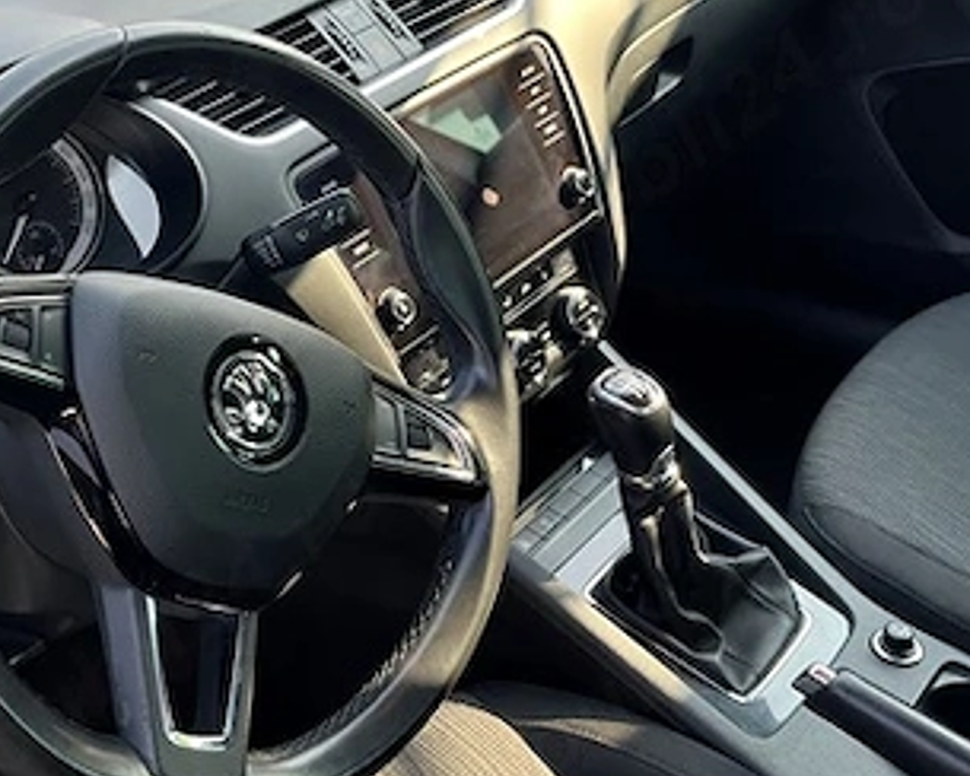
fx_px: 1435
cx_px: 200
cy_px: 114
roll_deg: +8.3
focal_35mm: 50
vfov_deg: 29.3
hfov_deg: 36.1
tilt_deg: -21.0
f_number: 1.6
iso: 32
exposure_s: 1/137
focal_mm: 5.1
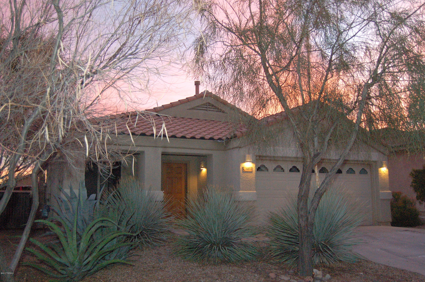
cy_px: 141
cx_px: 212
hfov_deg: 55.2
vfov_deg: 38.3
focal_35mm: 34
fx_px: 407
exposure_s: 1/60
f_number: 4
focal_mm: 23
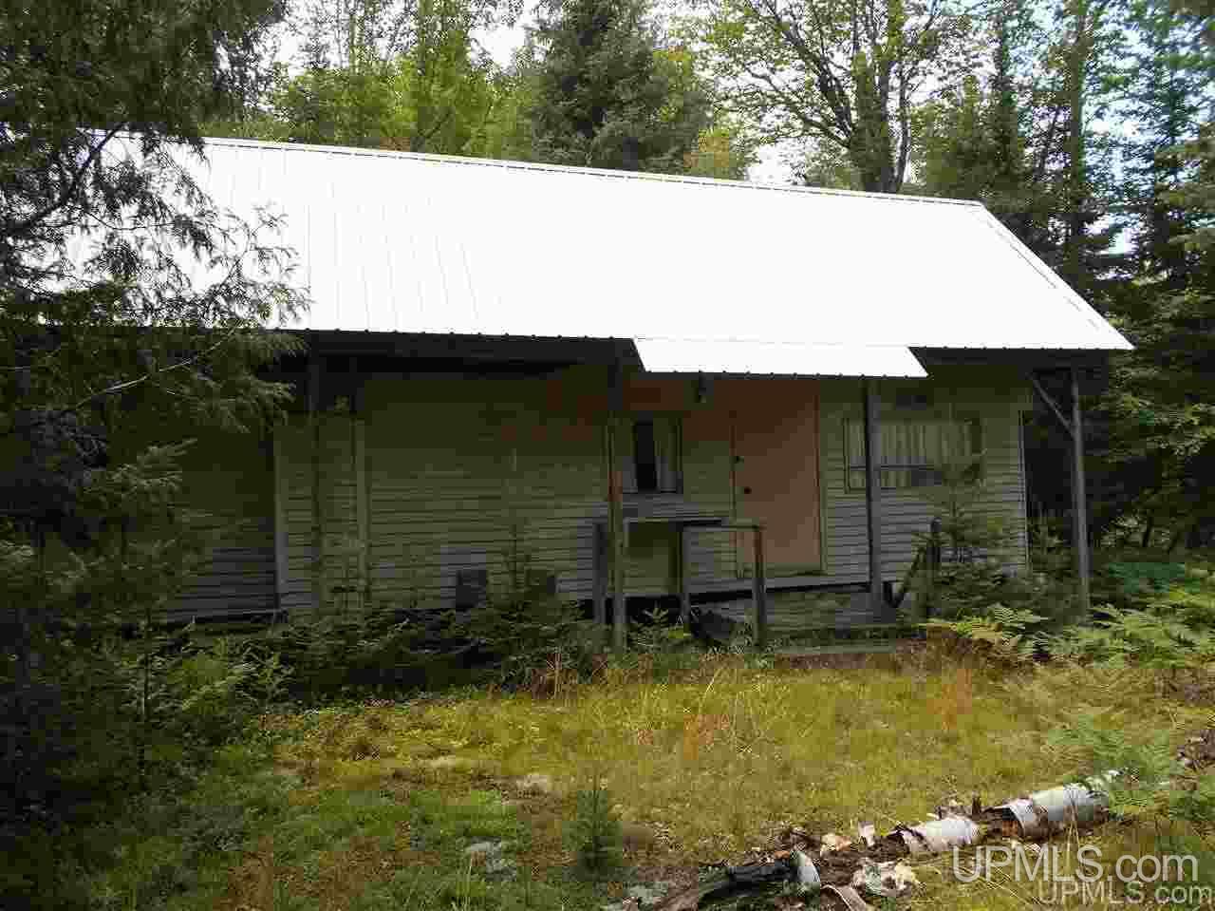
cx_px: 608
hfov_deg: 67.3
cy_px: 456
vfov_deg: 53.0
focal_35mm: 26
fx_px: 912
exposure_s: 1/320
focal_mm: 4.6
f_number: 3.2
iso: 80
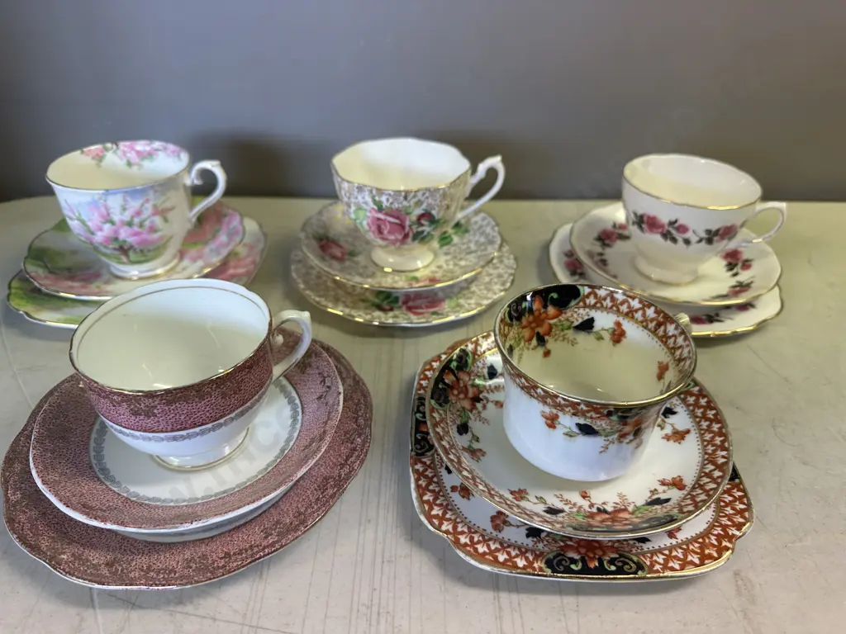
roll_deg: +0.3
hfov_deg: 71.6
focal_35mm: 24
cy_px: 317
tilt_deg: -35.1
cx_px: 423
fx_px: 587
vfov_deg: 56.8
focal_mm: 6.86
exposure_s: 1/100
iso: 100
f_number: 1.78
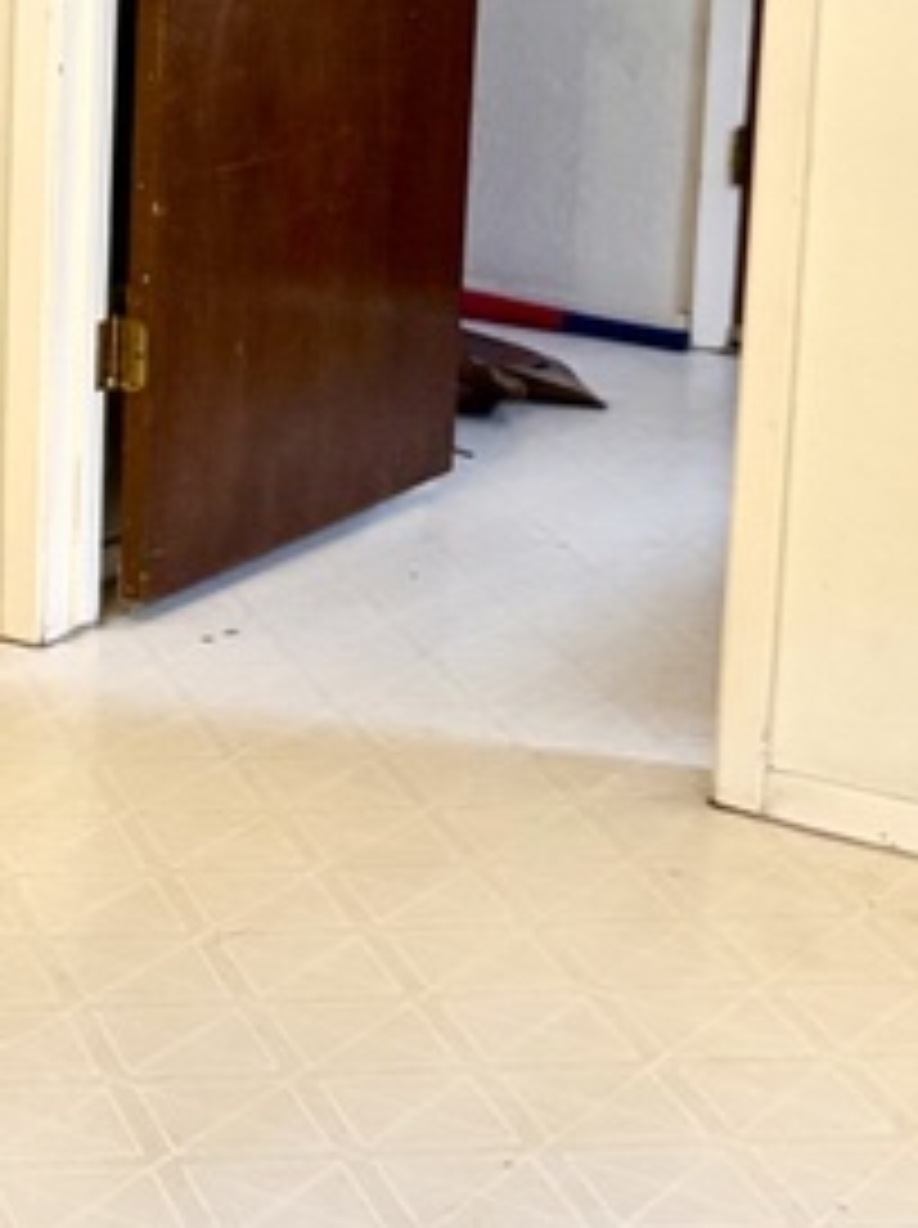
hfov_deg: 13.3
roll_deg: +0.5
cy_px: 247
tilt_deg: -10.7
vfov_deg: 18.9
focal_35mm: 103
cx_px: -590
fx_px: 3651
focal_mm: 5.96
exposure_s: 1/60
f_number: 1.6
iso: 250
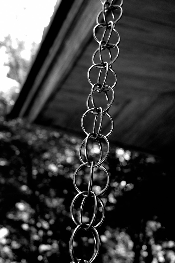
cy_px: 132
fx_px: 292
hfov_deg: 33.4
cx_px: 88
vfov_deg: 48.5
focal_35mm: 40
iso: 200
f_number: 3.2
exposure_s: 1/125
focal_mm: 26
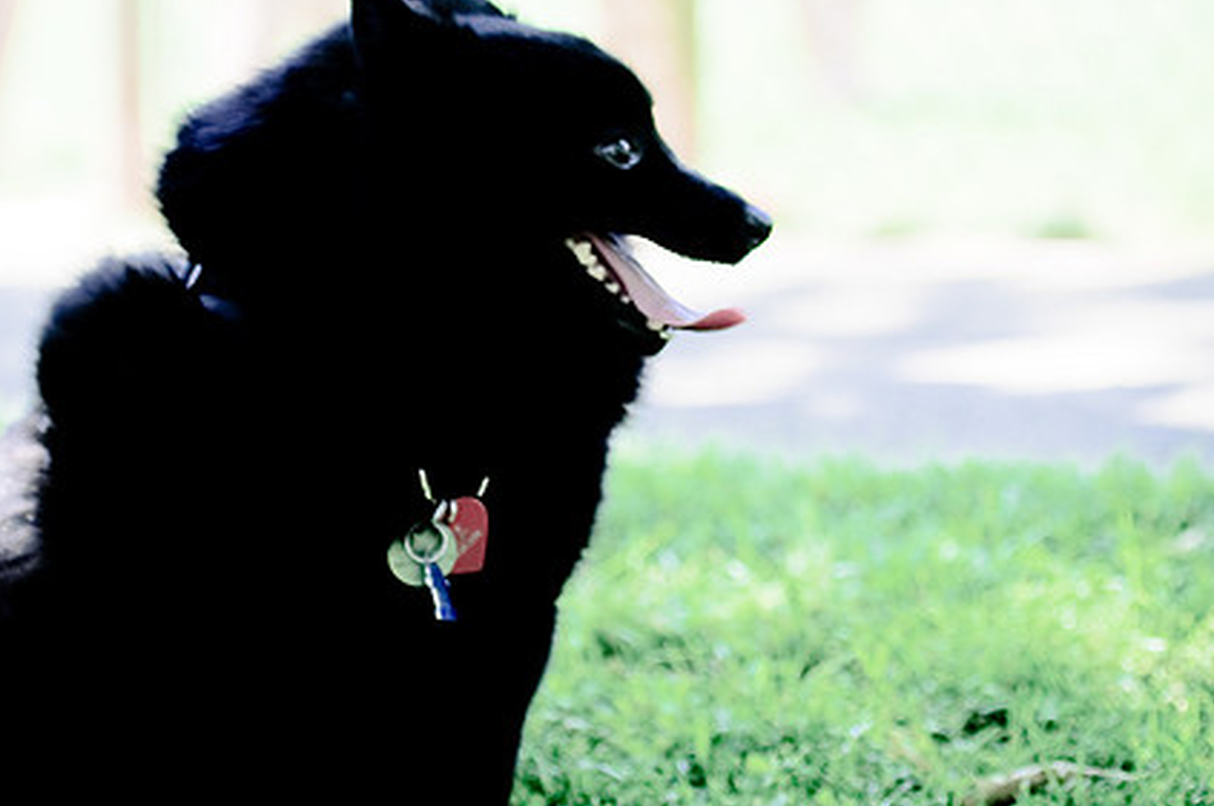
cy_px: 285
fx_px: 4850
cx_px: 531
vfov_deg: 9.5
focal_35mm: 144
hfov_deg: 14.3
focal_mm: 70
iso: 200
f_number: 2.8
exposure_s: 1/400
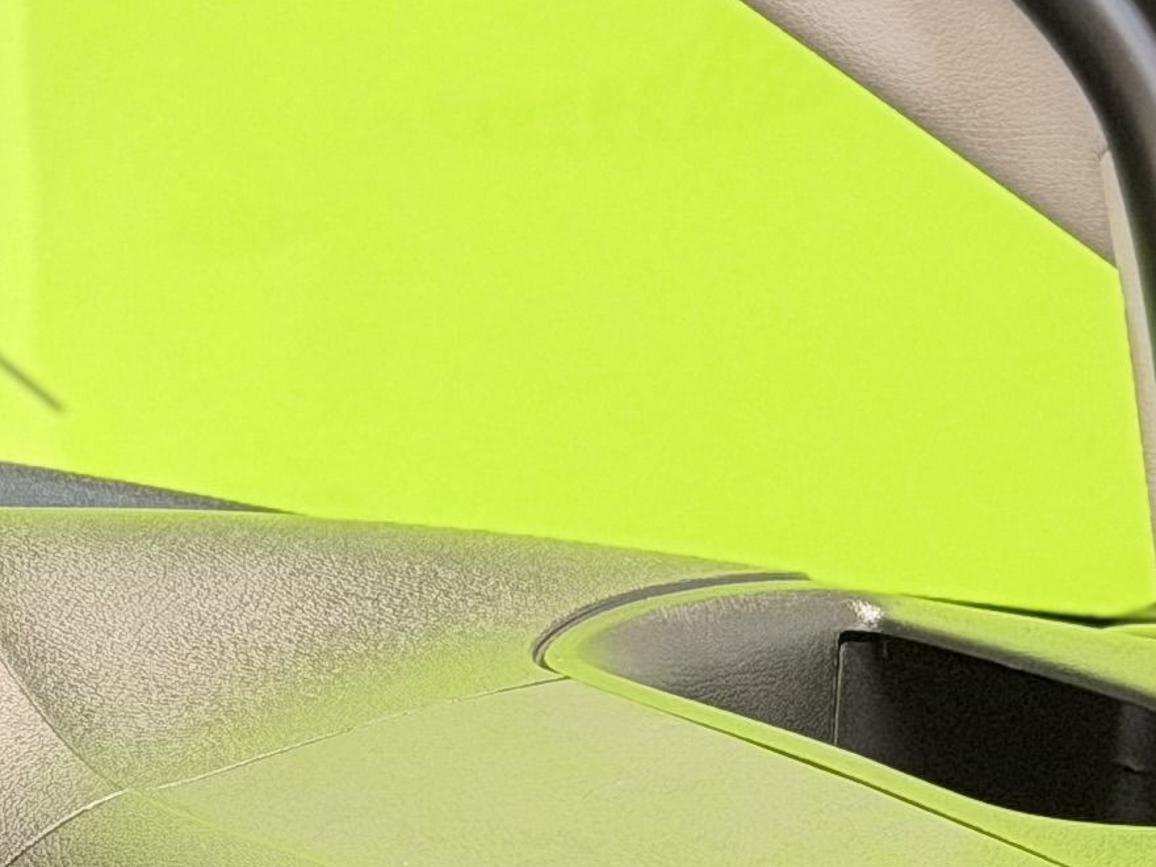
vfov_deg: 6.7
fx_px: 7347
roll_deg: +0.3
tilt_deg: -10.2
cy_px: 1346
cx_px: -1293
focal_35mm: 220
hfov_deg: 8.5
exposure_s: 1/50
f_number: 1.78
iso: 250
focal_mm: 6.76
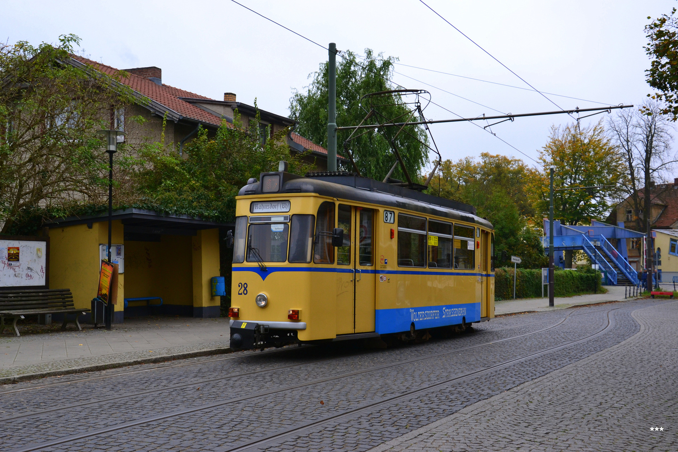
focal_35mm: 42
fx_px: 791
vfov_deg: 31.9
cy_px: 226
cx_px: 339
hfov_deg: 46.4
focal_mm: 28
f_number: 9
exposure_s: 1/160
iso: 400
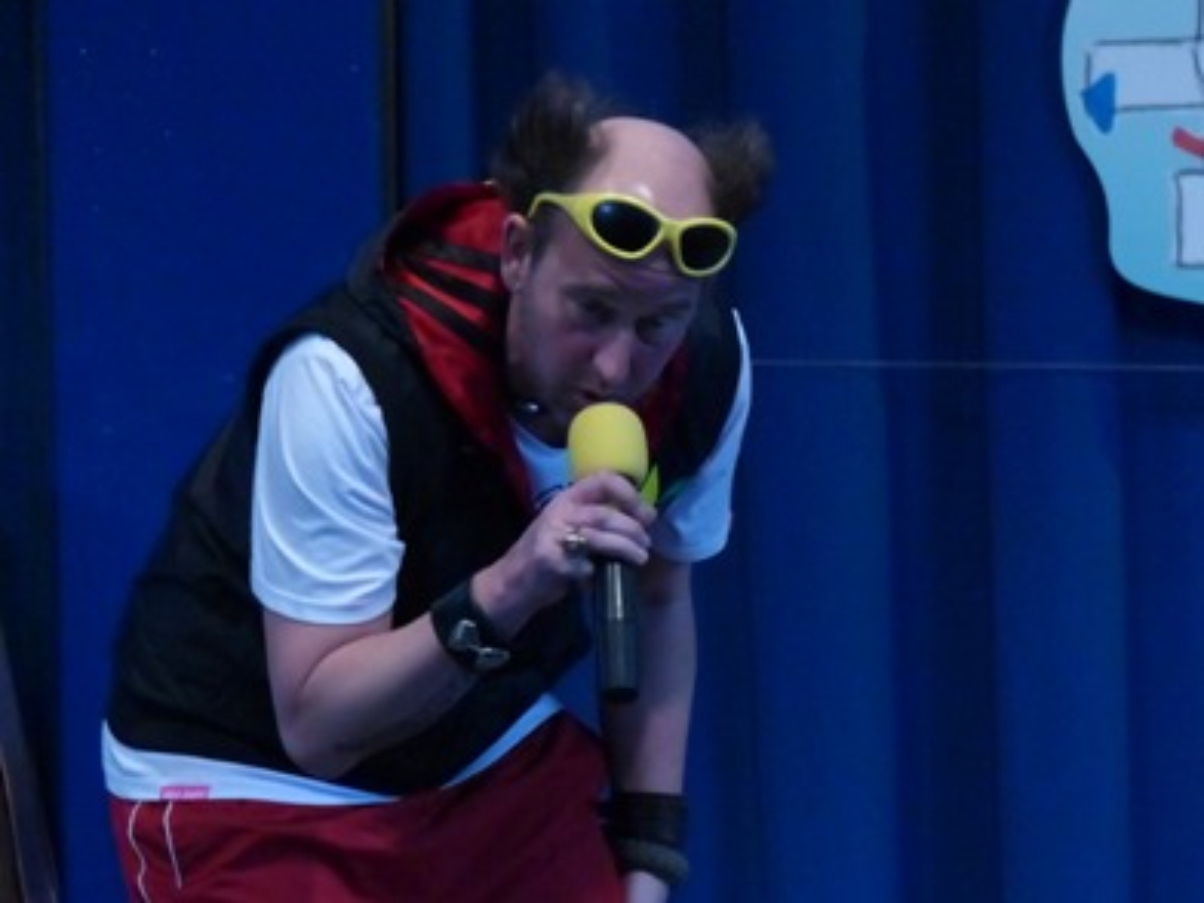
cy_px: 452
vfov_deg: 2.8
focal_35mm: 522
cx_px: 602
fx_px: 18156
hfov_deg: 3.8
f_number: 4
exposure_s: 1/320
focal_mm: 94
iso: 1600
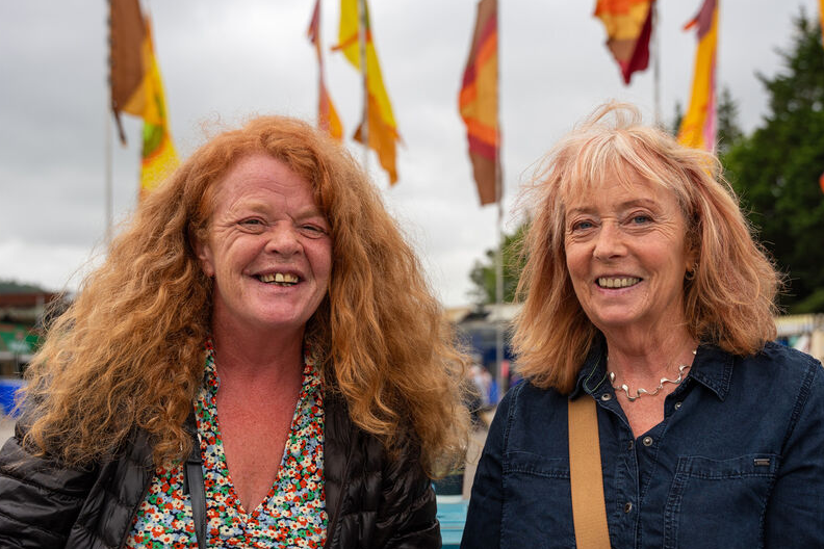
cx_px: 459
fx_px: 1237
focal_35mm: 54
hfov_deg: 36.8
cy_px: 330
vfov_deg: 25.0
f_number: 3.5
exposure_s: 1/200
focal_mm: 35.7
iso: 125
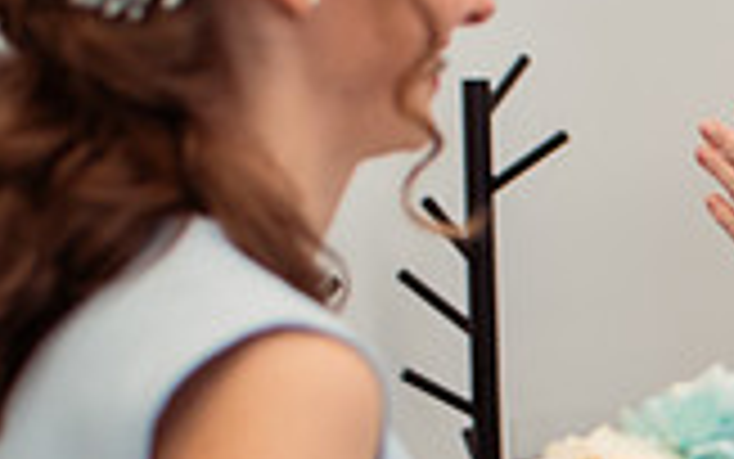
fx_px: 2541
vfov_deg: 10.3
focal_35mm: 127
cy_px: 425
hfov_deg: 15.5
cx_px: 1013
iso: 400
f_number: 2.5
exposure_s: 1/400
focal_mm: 35
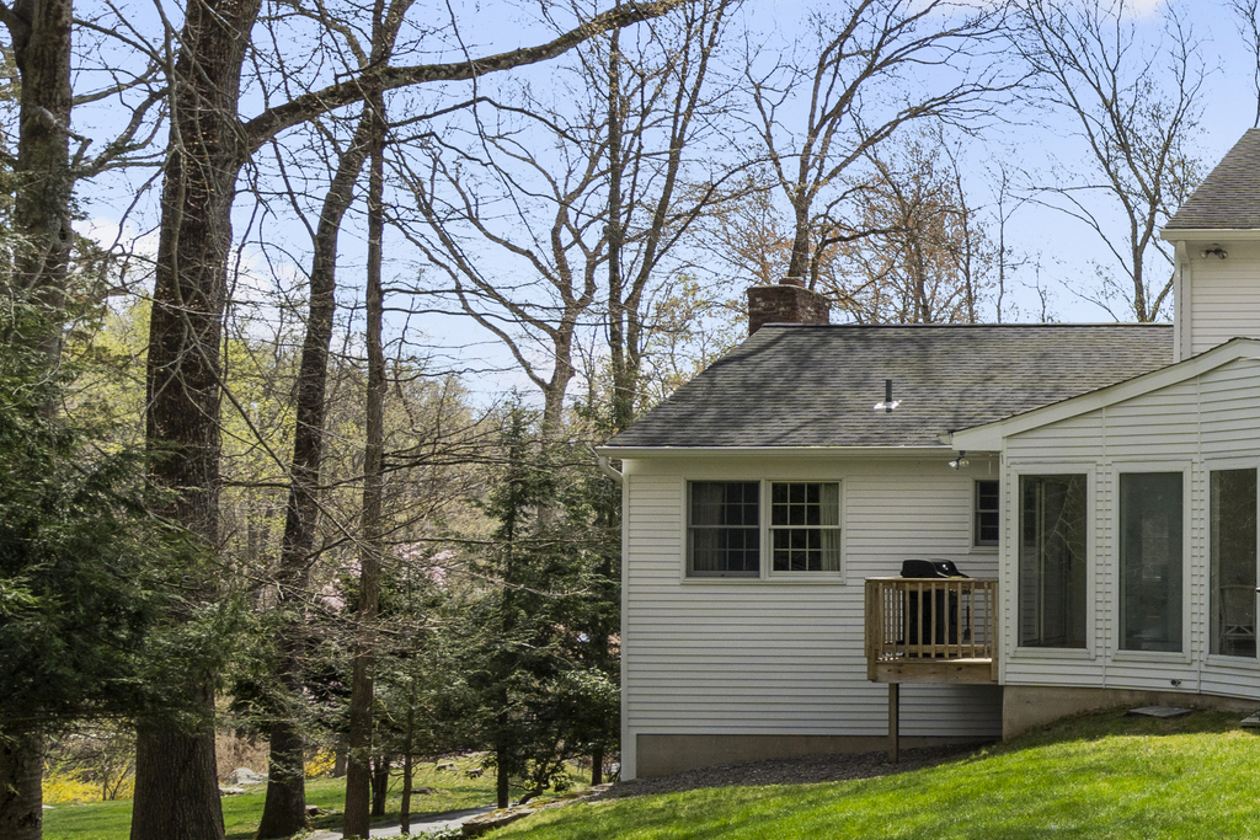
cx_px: 1555
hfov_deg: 32.8
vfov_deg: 27.9
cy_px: 544
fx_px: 1680
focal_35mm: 48
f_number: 9
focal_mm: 16
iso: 200
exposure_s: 1/40
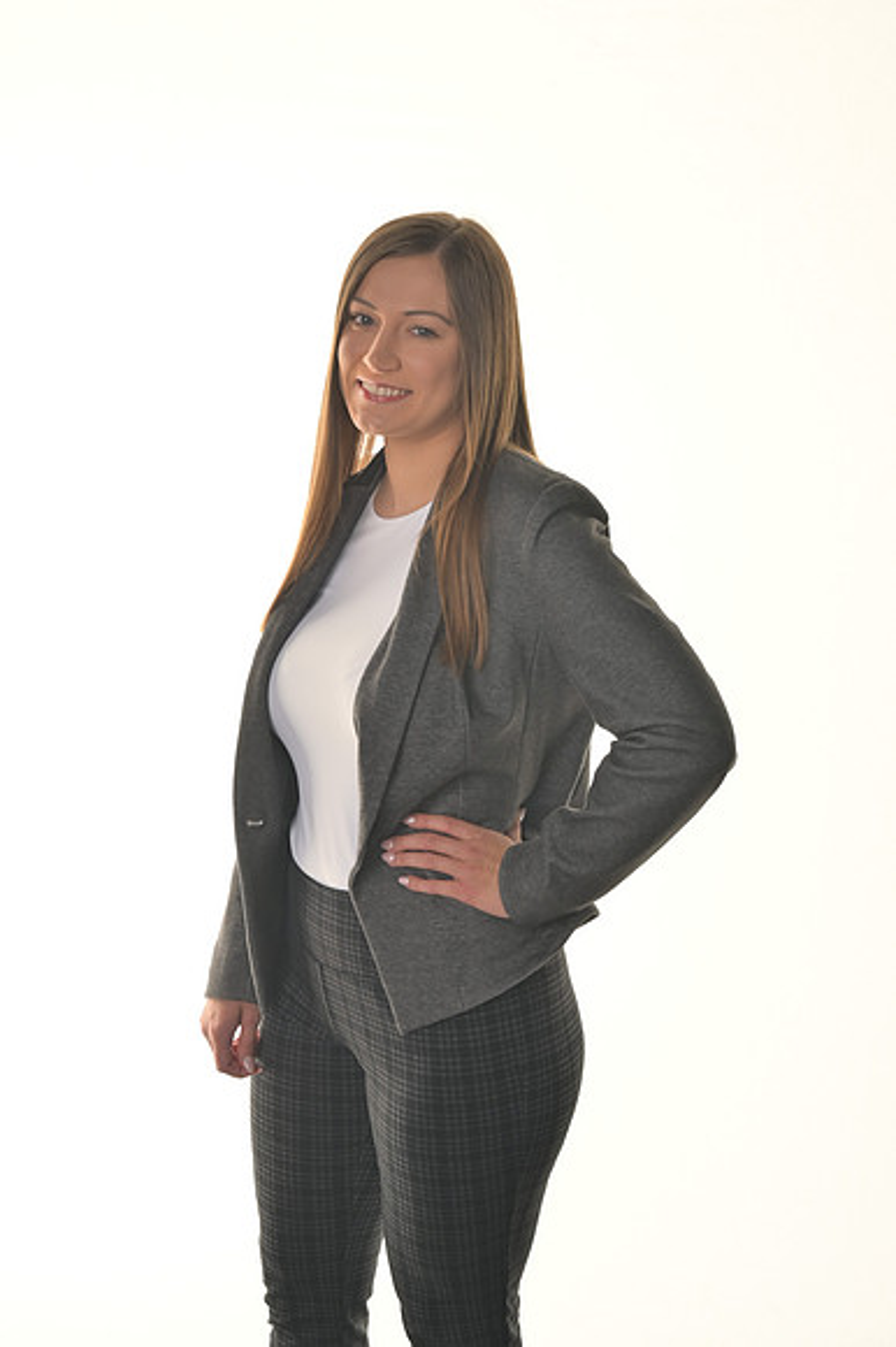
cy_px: 674
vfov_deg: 34.5
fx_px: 2168
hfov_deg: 23.4
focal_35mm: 58
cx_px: 448
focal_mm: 58
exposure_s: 1/160
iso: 200
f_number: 9
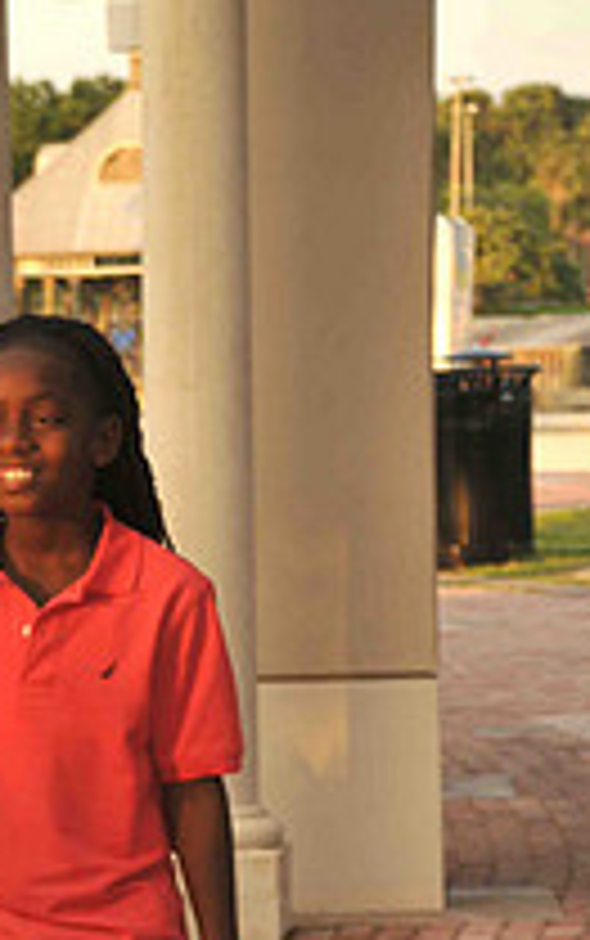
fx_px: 5905
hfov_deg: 5.7
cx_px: -43
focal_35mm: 230
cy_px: 868
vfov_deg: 9.1
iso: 200
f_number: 5.6
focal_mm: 70
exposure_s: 1/125
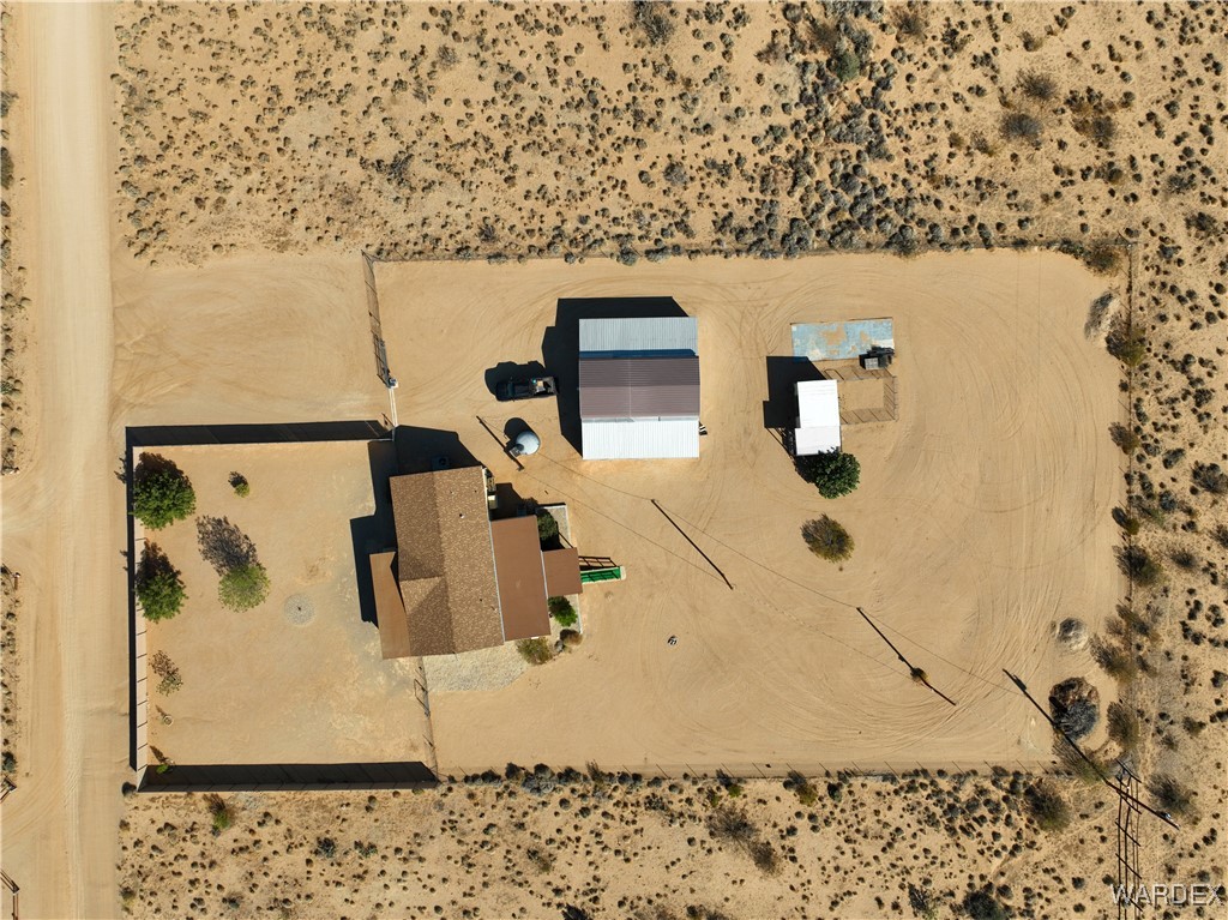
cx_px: 614
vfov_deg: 56.8
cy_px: 460
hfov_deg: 71.6
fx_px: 851
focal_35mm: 24
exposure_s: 1/1600
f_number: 2.8
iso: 100
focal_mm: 12.29
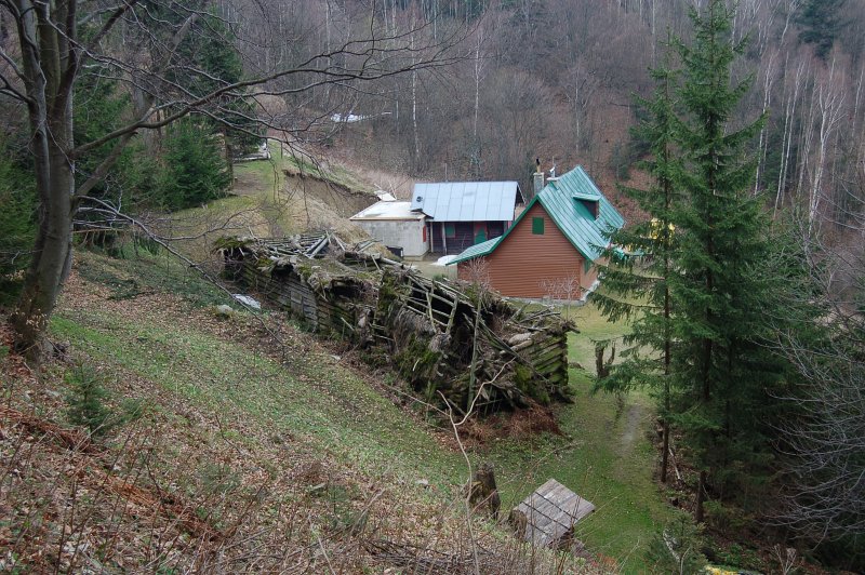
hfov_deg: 49.6
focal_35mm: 39
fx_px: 936
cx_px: 432
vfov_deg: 34.2
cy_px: 288
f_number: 5.6
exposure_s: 1/100
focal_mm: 26
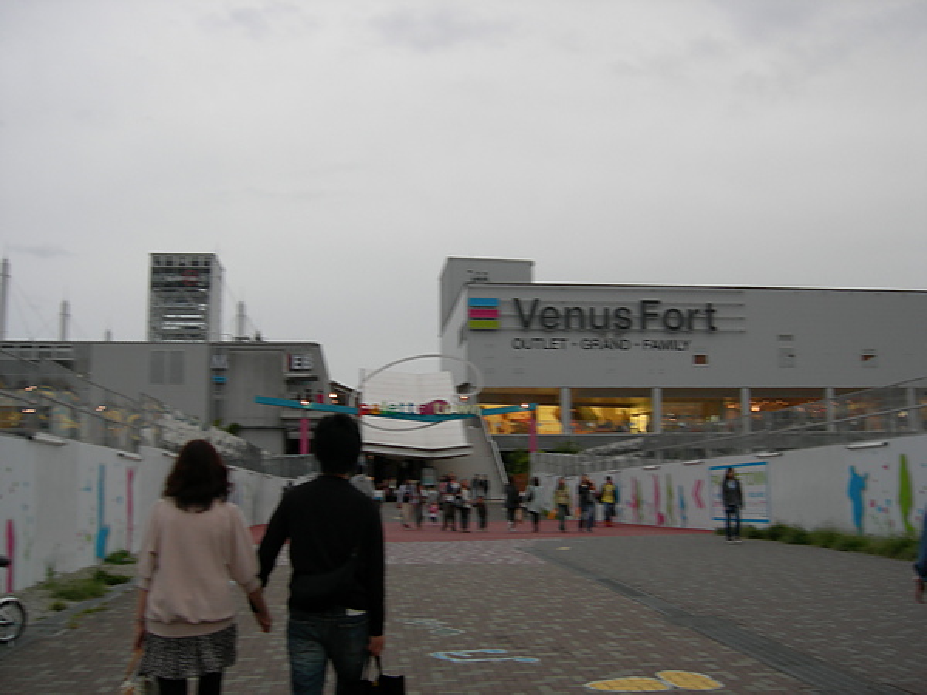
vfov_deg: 39.7
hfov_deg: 51.4
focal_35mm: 36
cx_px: 464
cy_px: 348
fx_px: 964
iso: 64
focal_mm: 7.5
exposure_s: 1/89.6
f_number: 3.4
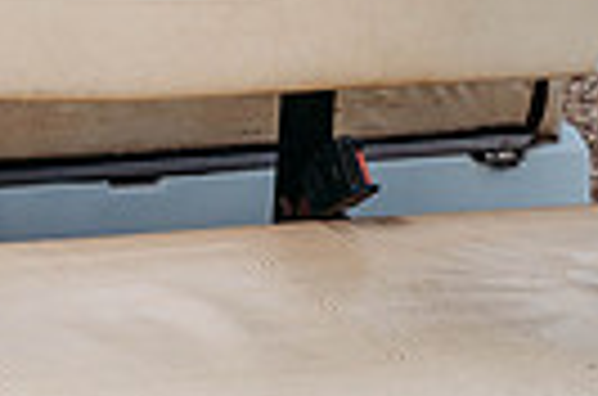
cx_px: -468
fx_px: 2535
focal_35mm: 153
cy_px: -392
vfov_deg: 8.5
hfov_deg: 12.3
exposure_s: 1/4000
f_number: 4.5
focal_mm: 35
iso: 400
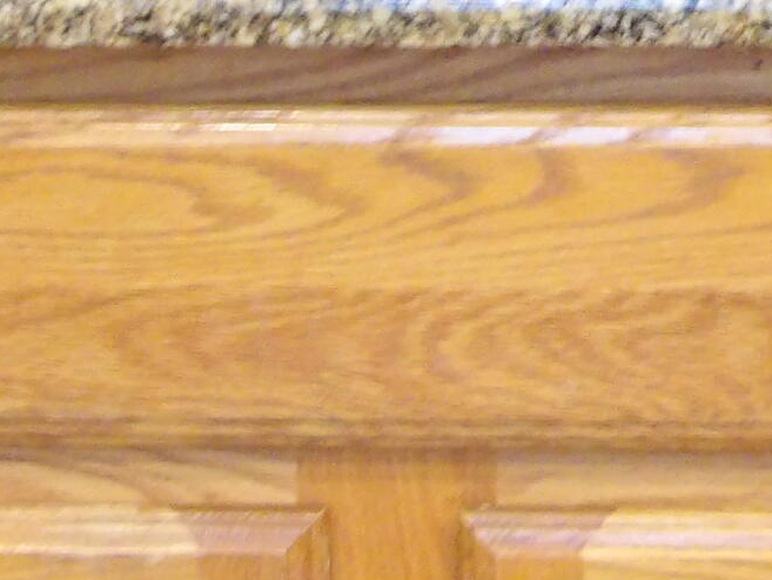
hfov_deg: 11.1
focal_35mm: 178
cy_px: -126
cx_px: 633
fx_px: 3970
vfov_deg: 8.3
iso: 740
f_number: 3.2
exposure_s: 1/20
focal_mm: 7
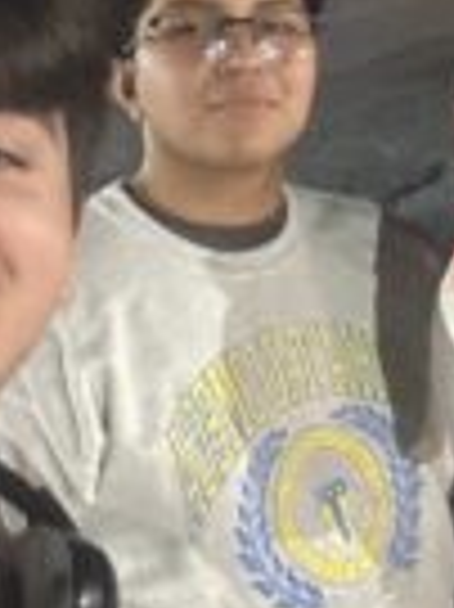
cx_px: 348
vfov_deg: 24.9
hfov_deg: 18.7
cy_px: 198
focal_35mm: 78
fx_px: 1366
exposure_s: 1/20
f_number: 1.9
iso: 640
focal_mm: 2.69
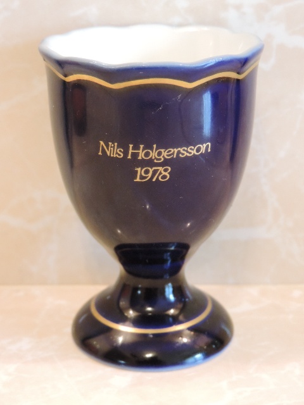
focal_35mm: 85
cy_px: 202
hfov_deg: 17.4
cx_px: 152
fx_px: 995
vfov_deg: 23.0
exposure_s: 1/15
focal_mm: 15.1
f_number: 4
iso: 800
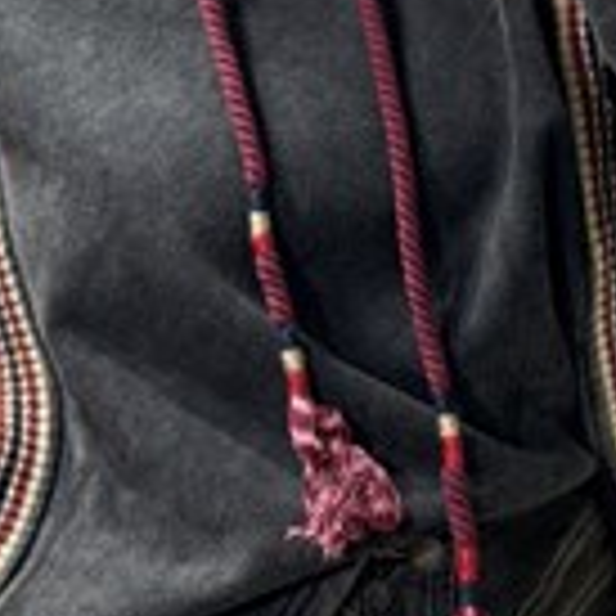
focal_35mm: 165
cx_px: 432
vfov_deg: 10.5
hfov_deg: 10.6
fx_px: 3322
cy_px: -25
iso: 160
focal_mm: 6.76
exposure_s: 1/240
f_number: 1.78
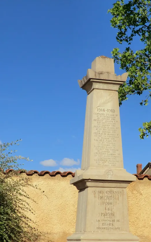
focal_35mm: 77
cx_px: 97
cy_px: 156
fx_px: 507
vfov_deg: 26.7
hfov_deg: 16.9
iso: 80
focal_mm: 8.4
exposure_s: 1/250
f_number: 9.3
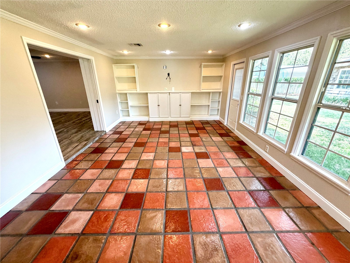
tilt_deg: -19.8
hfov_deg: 102.1
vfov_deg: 85.7
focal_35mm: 14
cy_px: 132
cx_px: 175
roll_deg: +0.7
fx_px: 142
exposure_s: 1/120
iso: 250
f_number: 2.2
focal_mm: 2.22
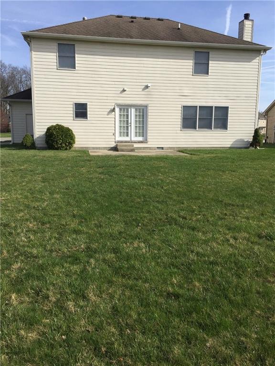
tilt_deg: -7.1
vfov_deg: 61.7
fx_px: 307
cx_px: 138
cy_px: 183
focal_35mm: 29
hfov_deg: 48.2
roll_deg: -0.9
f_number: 2.2
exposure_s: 1/2198
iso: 32
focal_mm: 4.15
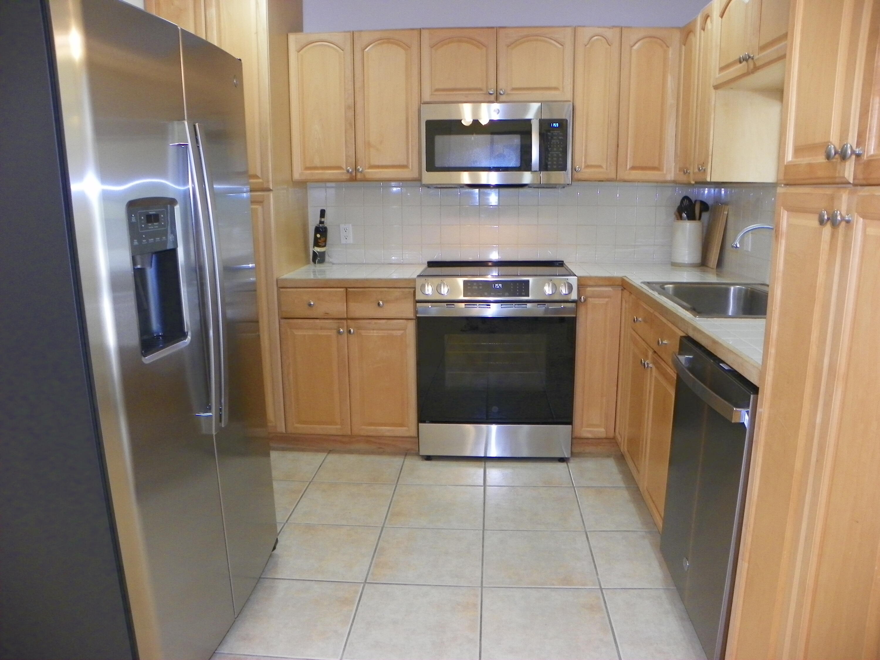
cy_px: 330
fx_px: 661
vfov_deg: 53.1
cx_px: 440
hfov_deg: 67.3
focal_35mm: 26
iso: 200
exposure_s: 1/30
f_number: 2.8
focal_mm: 4.6
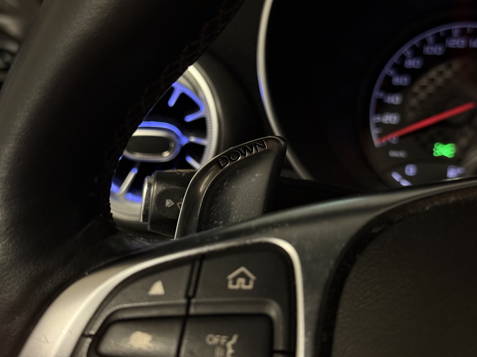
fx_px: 661
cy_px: 178
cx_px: 238
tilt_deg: -16.1
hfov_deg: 39.7
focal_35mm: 48
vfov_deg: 30.3
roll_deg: +0.5
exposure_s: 1/24
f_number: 1.78
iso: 640
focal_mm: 6.76
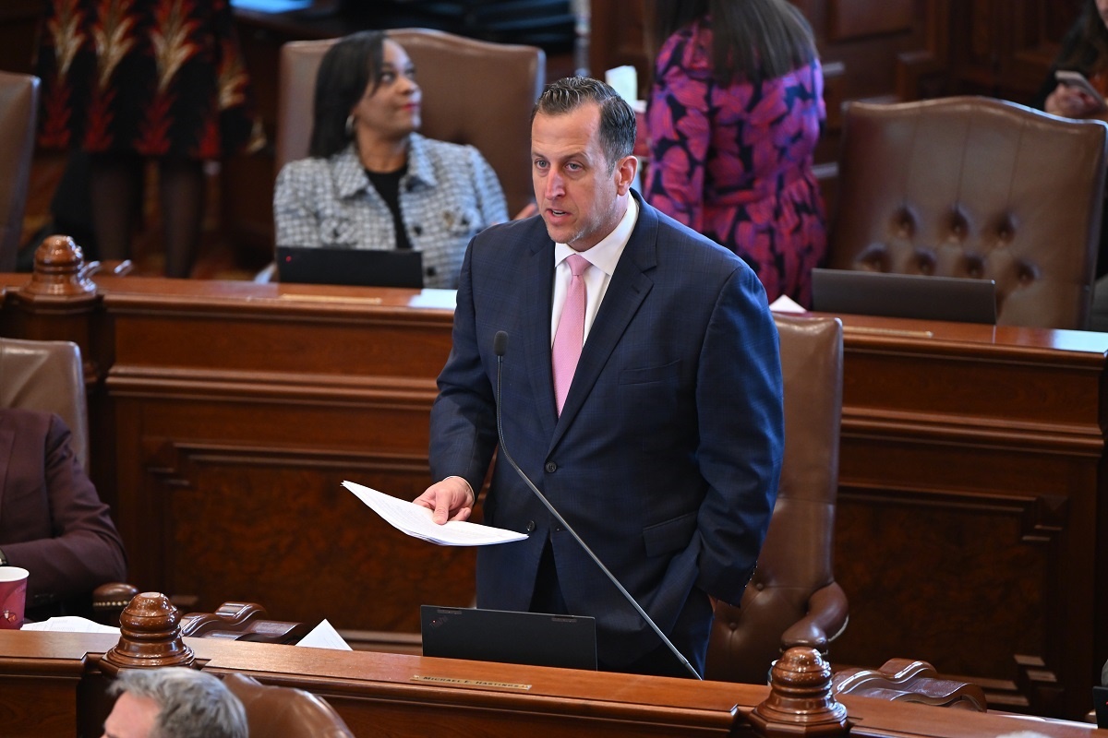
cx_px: 554
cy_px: 369
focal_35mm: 200
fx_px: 6155
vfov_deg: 6.9
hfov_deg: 10.3
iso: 3200
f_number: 2.8
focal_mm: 200
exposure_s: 1/200
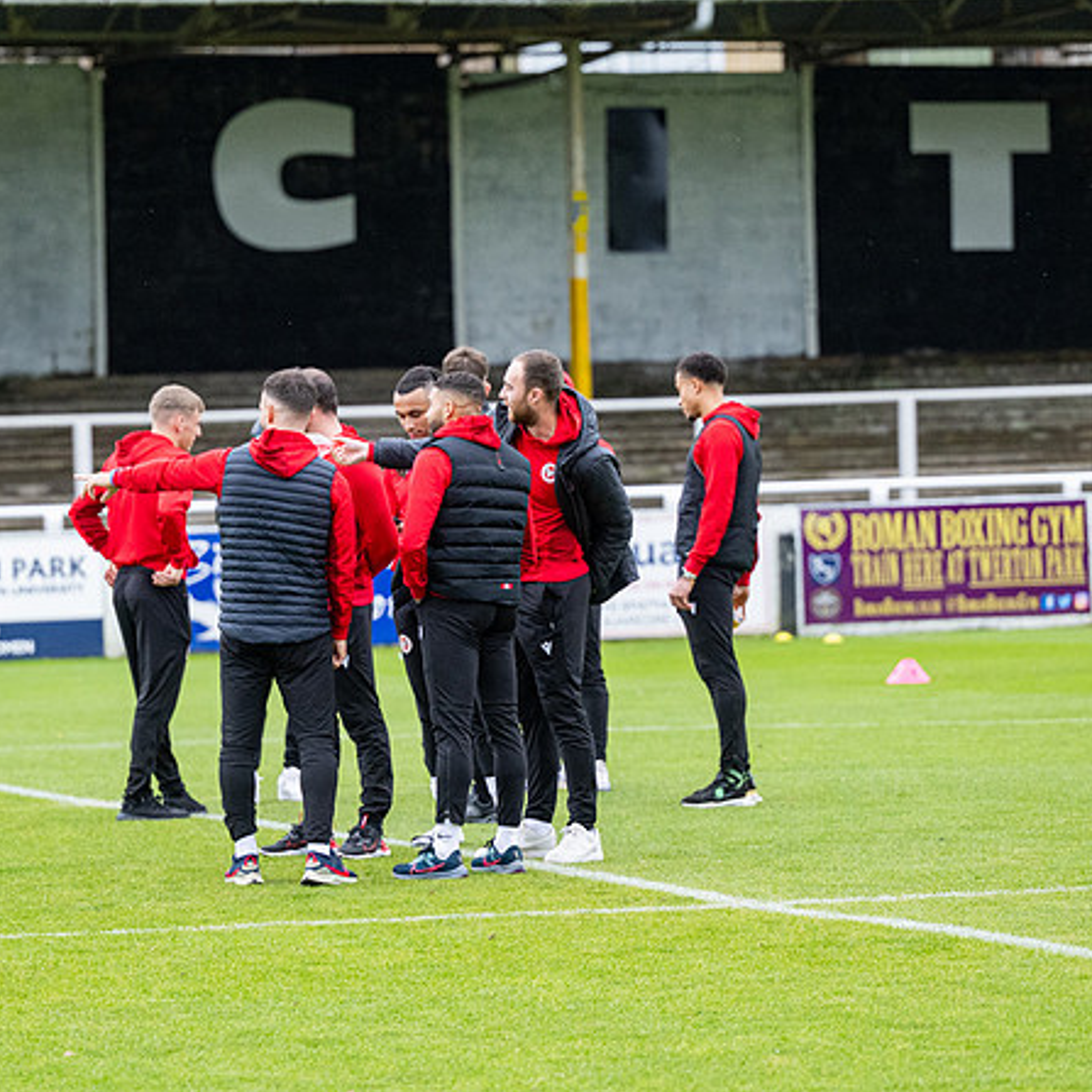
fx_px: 8566
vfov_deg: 7.3
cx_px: 455
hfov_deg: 7.3
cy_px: 545
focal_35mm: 240
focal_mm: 125
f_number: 2.8
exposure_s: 1/1000
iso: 1000
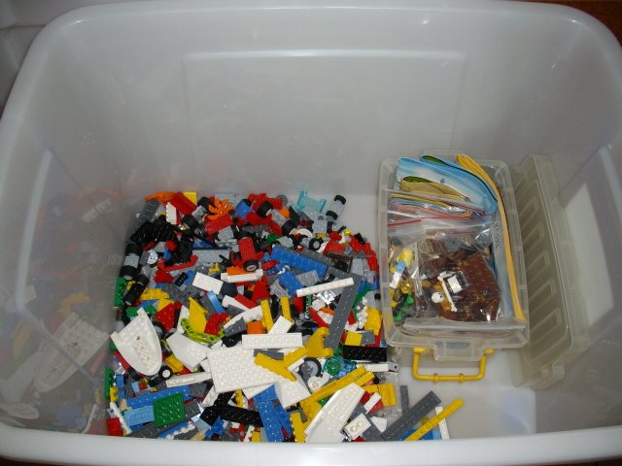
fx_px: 665
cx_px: 311
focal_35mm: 37
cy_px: 233
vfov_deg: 38.7
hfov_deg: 50.1
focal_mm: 6.2
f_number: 2.8
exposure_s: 1/50
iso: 160
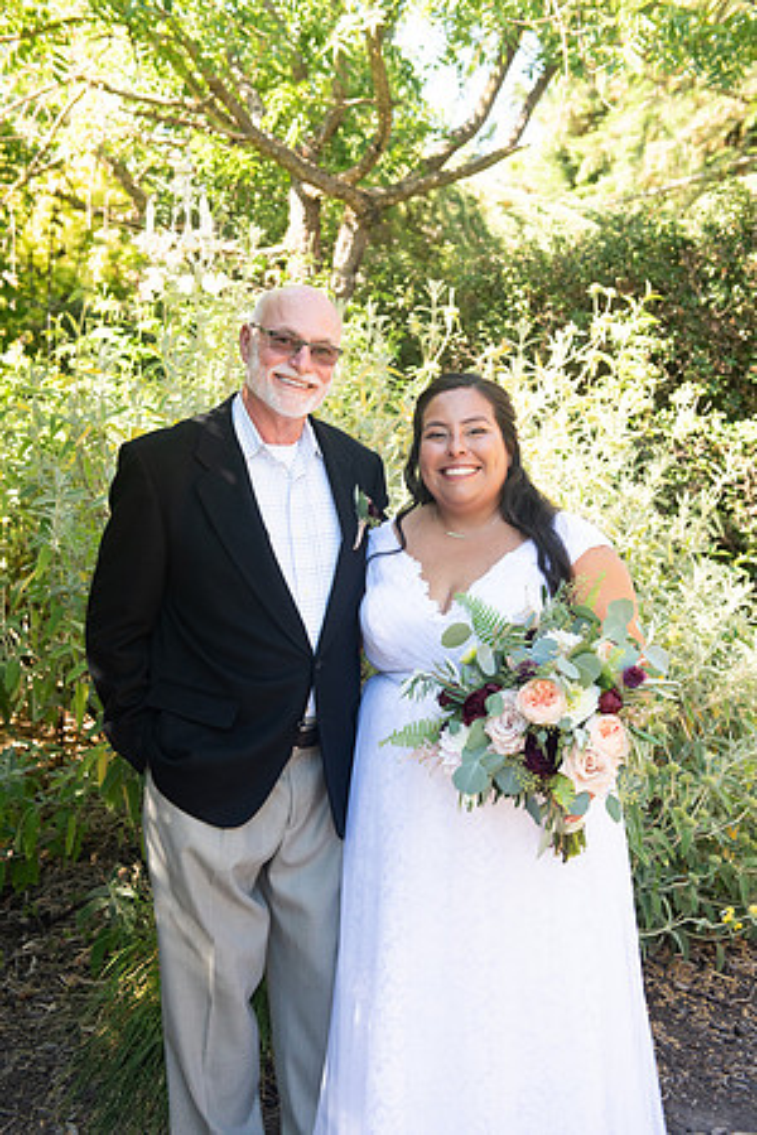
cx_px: 378
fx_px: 1419
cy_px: 568
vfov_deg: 43.6
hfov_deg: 29.9
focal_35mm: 45
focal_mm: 45
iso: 640
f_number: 4.5
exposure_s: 1/320
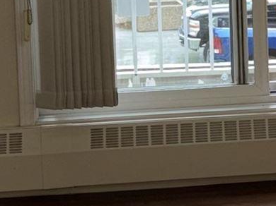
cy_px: -43
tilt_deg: -7.5
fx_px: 1633
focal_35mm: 205
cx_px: 430
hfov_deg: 9.4
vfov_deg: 7.2
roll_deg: +1.3
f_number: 1.6
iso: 40
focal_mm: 5.96
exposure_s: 1/26
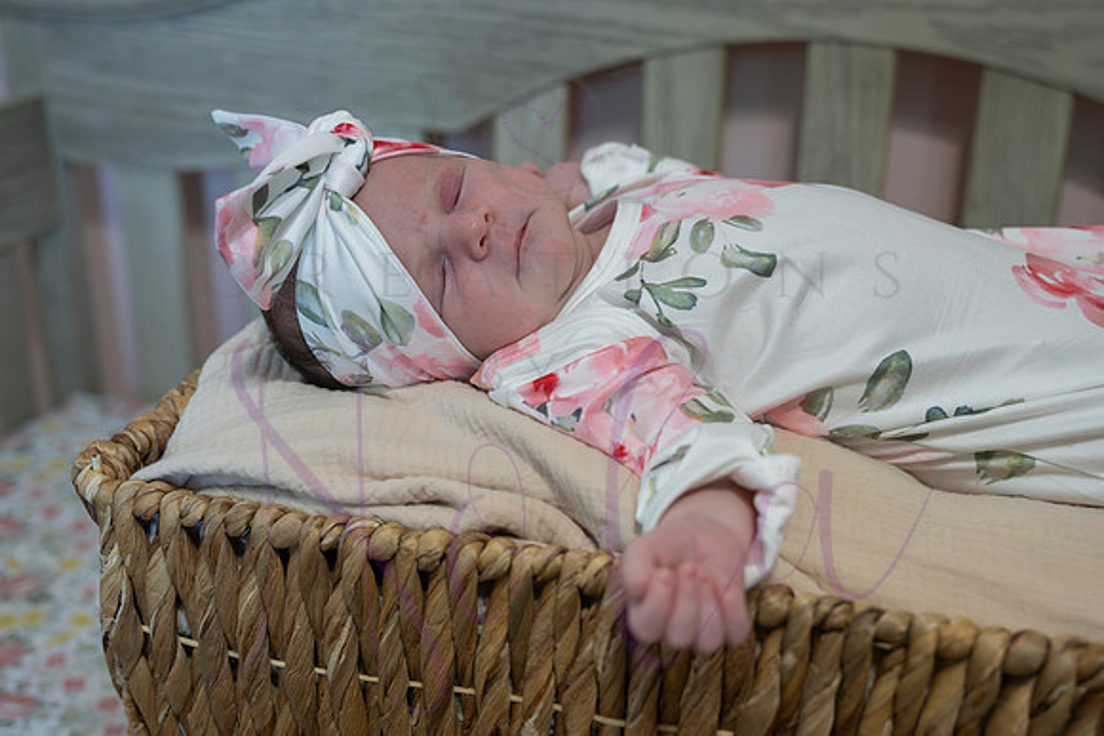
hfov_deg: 43.7
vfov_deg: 30.0
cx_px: 539
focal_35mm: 45
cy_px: 359
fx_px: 1376
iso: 3200
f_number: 4
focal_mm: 43
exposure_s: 1/320
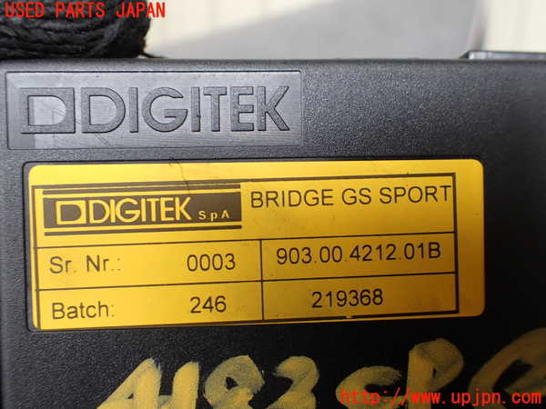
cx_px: 273
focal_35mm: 30
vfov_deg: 46.8
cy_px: 204
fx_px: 473
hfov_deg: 60.0
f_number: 2.3
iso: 125
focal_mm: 5.4
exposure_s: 1/125
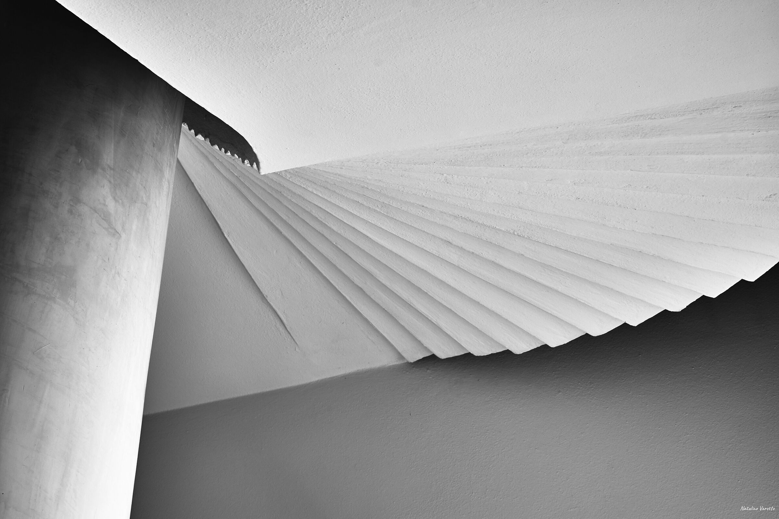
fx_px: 1147
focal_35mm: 53
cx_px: 390
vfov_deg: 25.5
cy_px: 260
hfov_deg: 37.5
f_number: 14
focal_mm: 35
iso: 160
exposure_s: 2.5
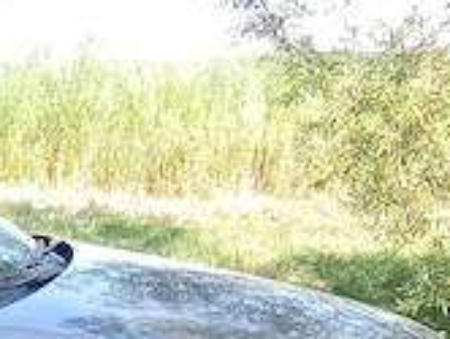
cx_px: -301
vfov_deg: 13.9
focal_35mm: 101
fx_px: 1315
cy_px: 496
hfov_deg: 16.8
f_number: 2
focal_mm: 2.78
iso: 100
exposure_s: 1/201
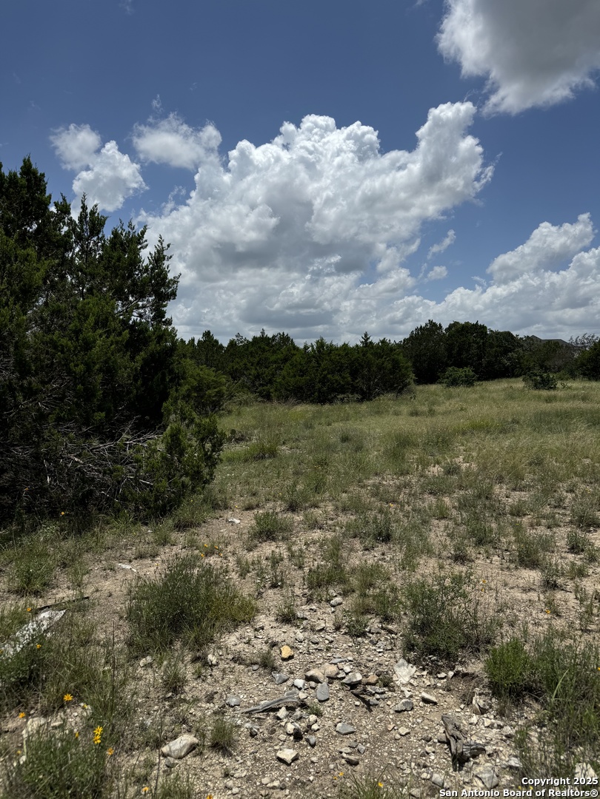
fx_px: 555
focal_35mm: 24
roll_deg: +1.5
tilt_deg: -1.7
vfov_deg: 71.6
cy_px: 400
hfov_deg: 56.8
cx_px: 300
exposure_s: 1/10417
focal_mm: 6.76
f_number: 1.78
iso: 80
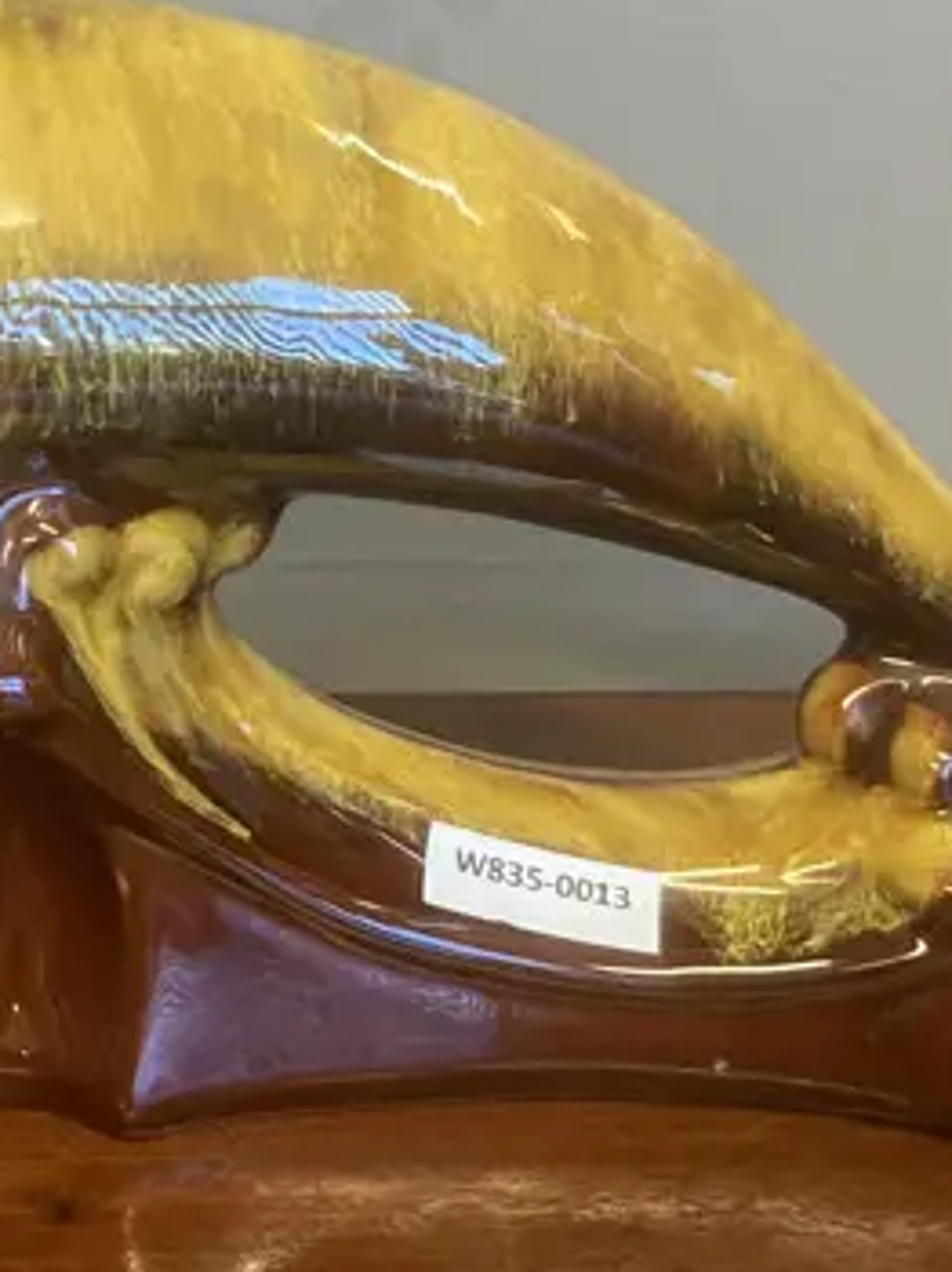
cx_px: 76
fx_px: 3011
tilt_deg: -21.6
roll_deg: +1.0
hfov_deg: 17.7
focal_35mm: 82
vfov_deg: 23.8
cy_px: 451
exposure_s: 1/50
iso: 160
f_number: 1.8
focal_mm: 3.99
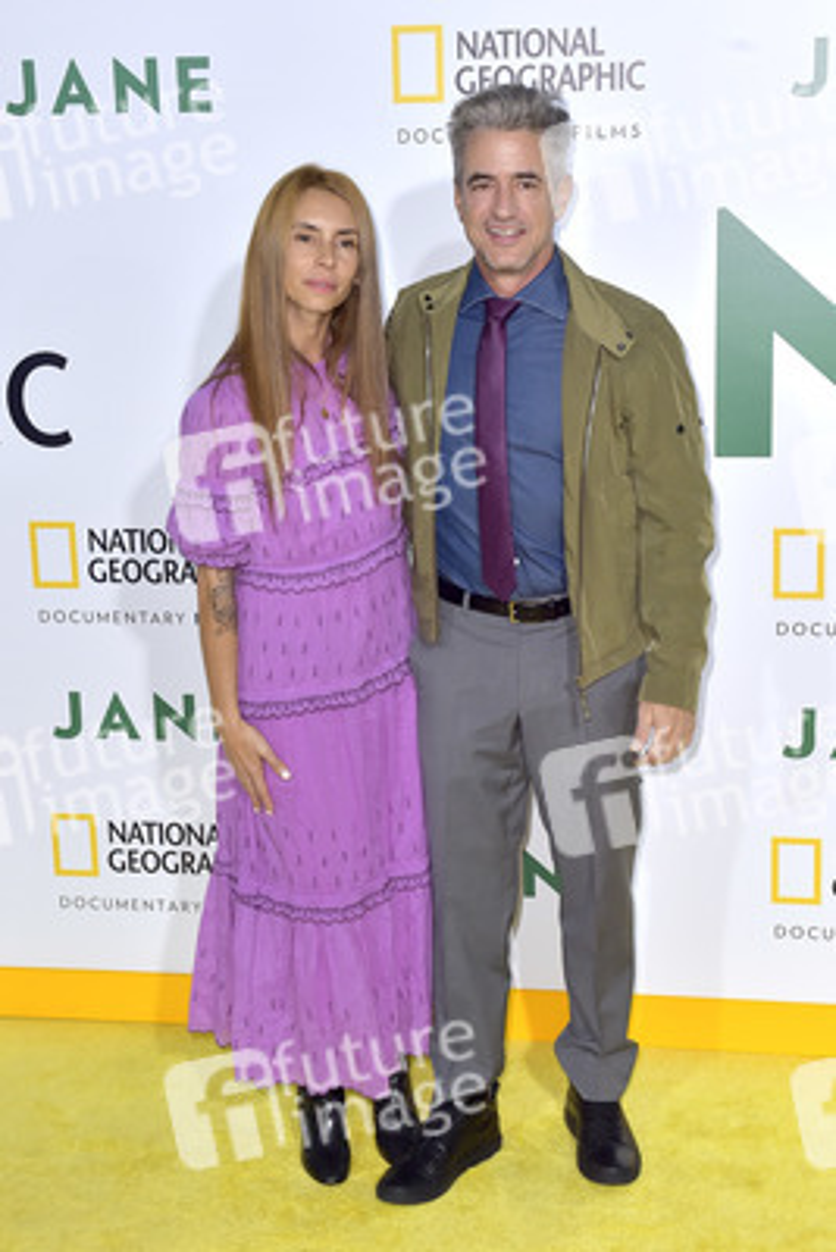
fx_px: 1670
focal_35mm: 48
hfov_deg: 28.1
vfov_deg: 41.1
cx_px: 418
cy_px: 626
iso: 500
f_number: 6.3
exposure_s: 1/320
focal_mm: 48
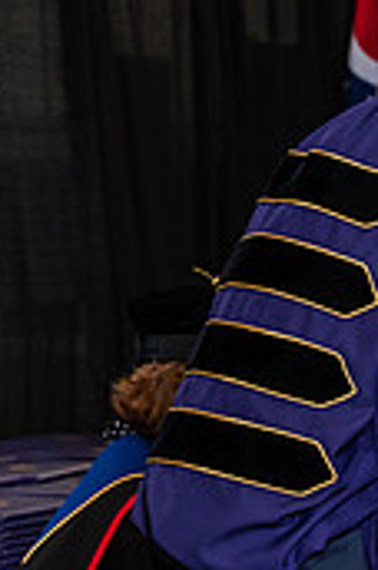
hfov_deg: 6.1
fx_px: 3526
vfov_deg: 9.2
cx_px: 570
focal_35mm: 223
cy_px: 290
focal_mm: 66
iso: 1250
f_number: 4.5
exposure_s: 1/200
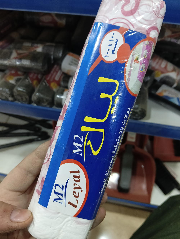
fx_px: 180
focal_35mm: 26
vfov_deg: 67.2
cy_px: 120
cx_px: 90
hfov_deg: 53.2
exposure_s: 1/20
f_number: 1.8
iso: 640
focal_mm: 4.05
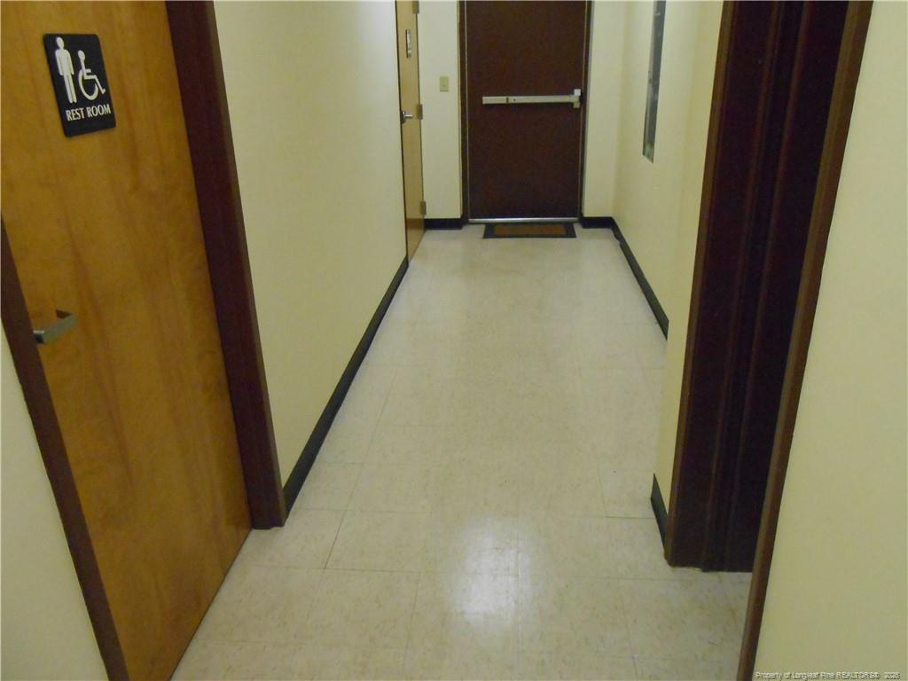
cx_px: 454
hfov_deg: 67.3
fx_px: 682
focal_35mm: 26
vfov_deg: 53.1
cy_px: 340
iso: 800
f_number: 3.5
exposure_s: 1/100
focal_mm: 4.6
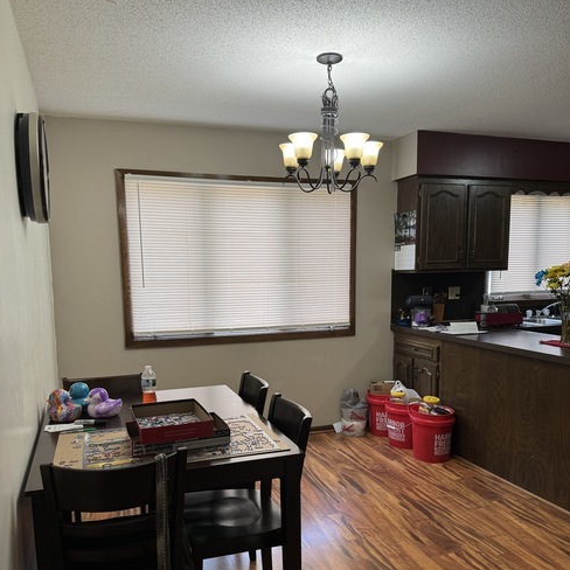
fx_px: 540
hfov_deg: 55.6
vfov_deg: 55.3
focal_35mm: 29
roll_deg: +1.3
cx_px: 280
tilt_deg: -8.0
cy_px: 338
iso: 125
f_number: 1.78
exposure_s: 1/120
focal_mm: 6.76
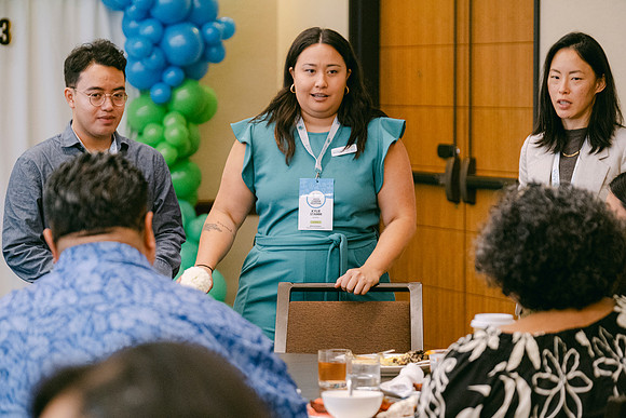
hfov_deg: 16.3
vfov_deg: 10.9
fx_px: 2191
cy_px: 209
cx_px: 313
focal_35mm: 126
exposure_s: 1/125
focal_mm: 83.8
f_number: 2.8
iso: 2500
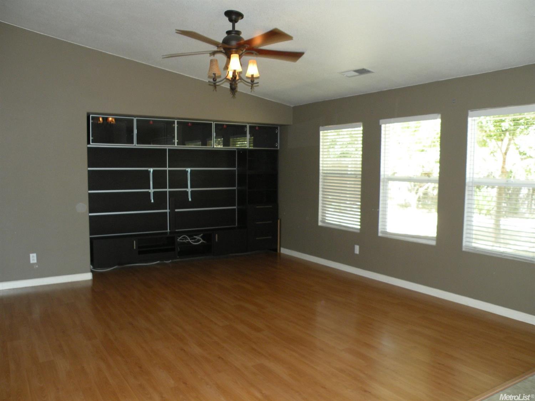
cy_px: 200
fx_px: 417
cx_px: 268
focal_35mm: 27
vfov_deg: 51.3
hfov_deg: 65.3
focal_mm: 4.7
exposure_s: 1/51
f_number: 2.8
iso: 144
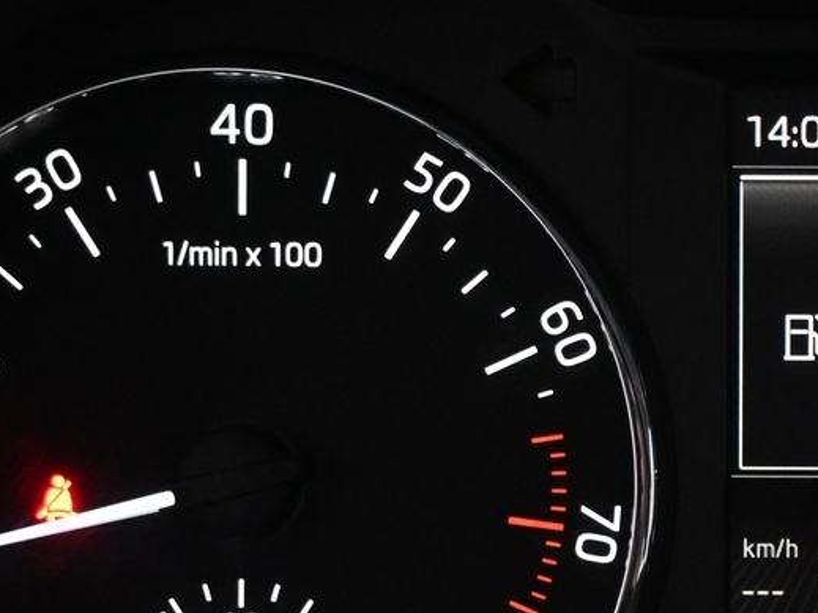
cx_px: 933
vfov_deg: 12.6
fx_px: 2764
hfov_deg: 16.3
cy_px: 471
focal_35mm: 117
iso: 3600
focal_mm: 26
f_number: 4.5
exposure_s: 1/40
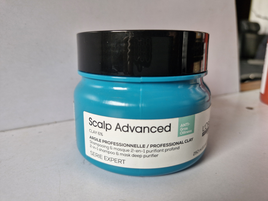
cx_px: 134
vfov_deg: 58.9
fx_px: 178
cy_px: 100
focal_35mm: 23
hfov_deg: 73.9
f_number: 1.8
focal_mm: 5.54
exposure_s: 1/100
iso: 80
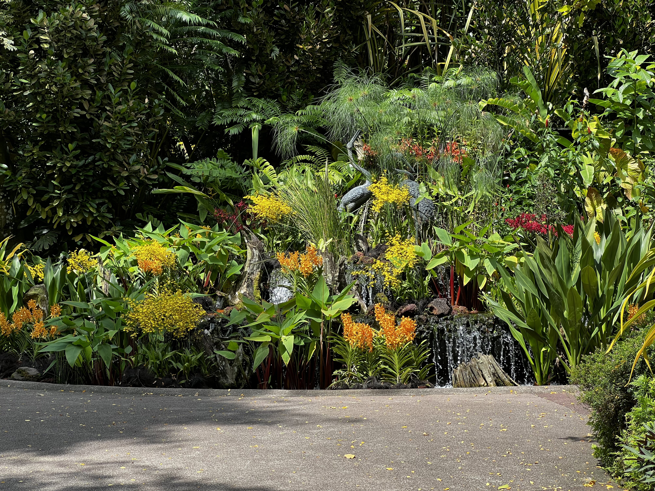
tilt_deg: +1.8
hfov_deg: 25.3
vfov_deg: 19.1
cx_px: 328
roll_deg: +1.3
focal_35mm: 77
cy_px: 246
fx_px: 1457
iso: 32
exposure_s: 1/245
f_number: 2.8
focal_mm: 9
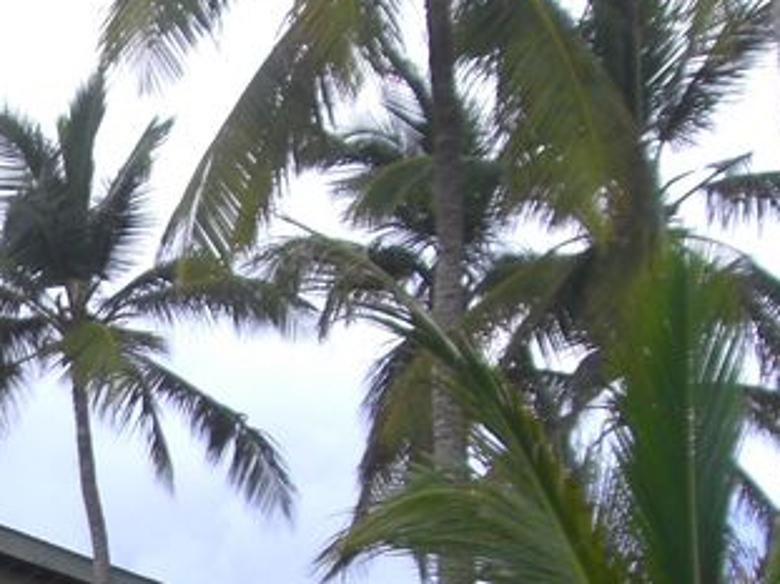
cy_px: 885
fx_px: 2816
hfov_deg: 14.8
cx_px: -331
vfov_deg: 11.4
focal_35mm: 125
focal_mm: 6.2
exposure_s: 1/100
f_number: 8
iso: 100
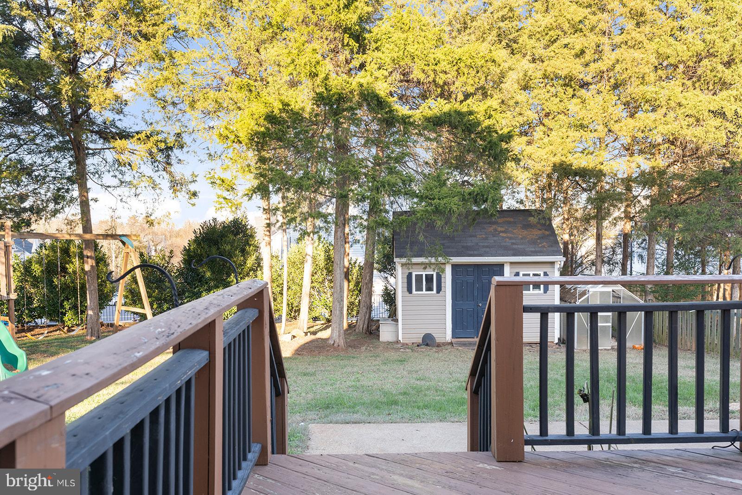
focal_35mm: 35
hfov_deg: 54.4
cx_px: 371
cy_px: 248
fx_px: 721
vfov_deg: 37.9
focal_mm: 35
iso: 160
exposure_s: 1/30
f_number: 8
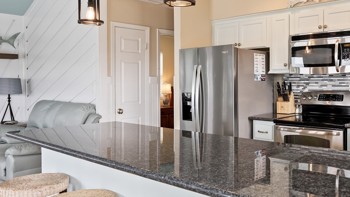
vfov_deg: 32.8
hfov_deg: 53.3
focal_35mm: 36
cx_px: 254
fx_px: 334
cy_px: 85
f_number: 6.3
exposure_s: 1/10
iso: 125
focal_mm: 18
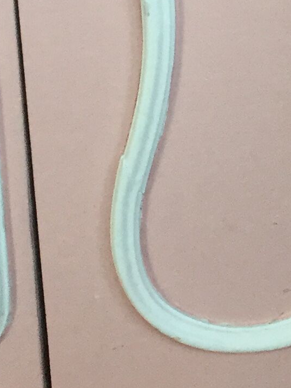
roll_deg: +1.5
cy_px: 11
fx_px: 1581
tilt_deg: -20.3
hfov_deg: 10.2
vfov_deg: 13.8
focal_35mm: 141
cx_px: 412
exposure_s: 1/33
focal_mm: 3.3
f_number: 2.4
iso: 80
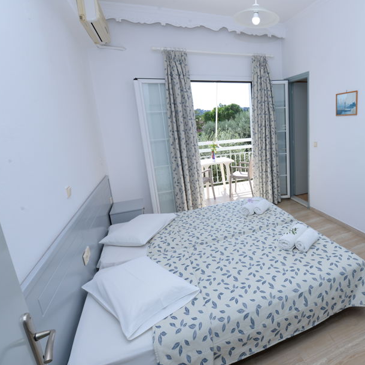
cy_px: 175
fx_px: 239
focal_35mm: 20
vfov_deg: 74.8
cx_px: 259
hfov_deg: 71.3
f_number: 13
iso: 400
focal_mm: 14
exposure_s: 1/200
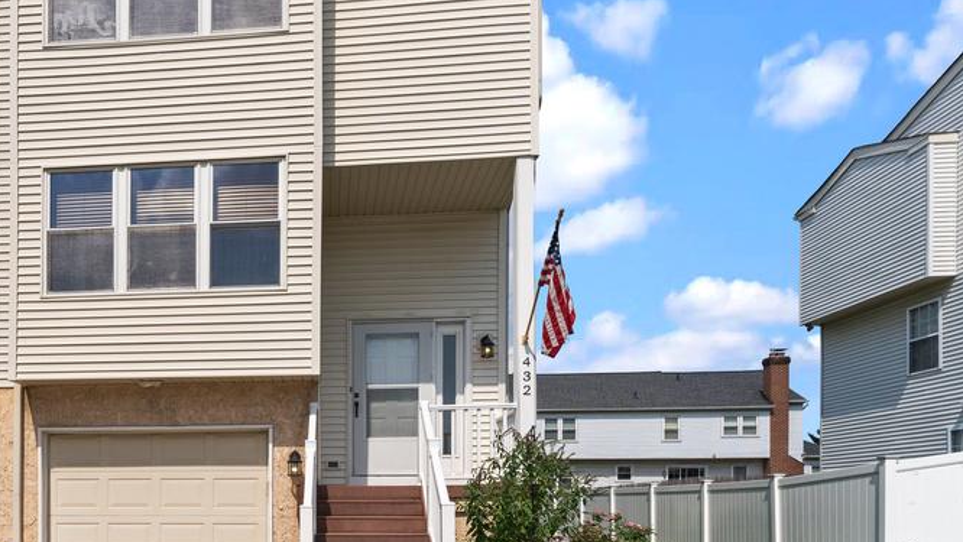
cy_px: 187
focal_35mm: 29
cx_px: 224
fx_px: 741
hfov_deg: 61.8
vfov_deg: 39.8
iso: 500
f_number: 10
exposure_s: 1/2000
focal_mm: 18
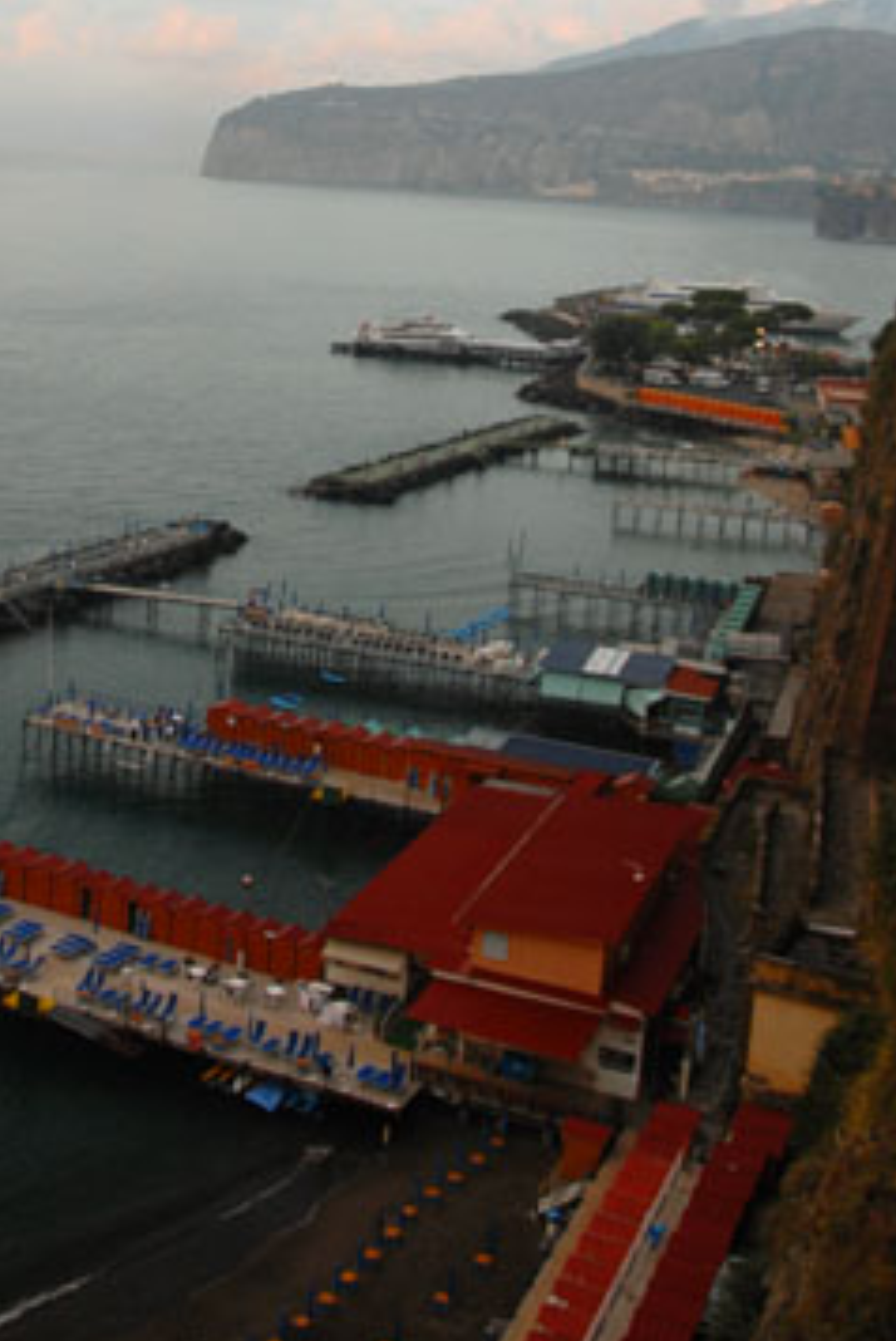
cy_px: 290
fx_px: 1751
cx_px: 235
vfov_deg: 40.4
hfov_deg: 28.3
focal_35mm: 47
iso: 200
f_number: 3.5
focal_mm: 18
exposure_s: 1/45
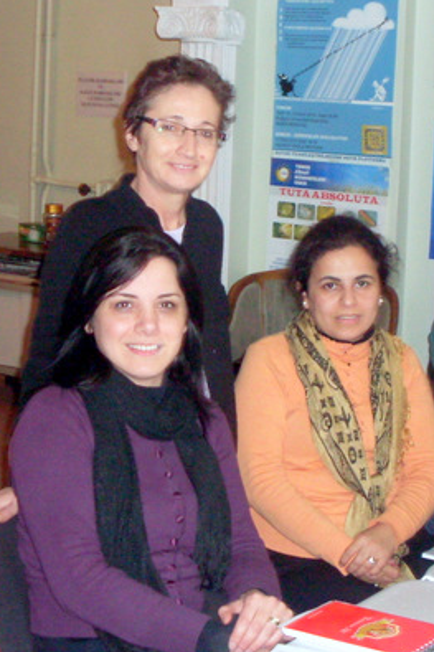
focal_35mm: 80
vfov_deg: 25.3
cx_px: 266
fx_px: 1448
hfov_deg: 17.0
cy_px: 243
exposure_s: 1/45
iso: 200
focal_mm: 6.3
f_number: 2.8
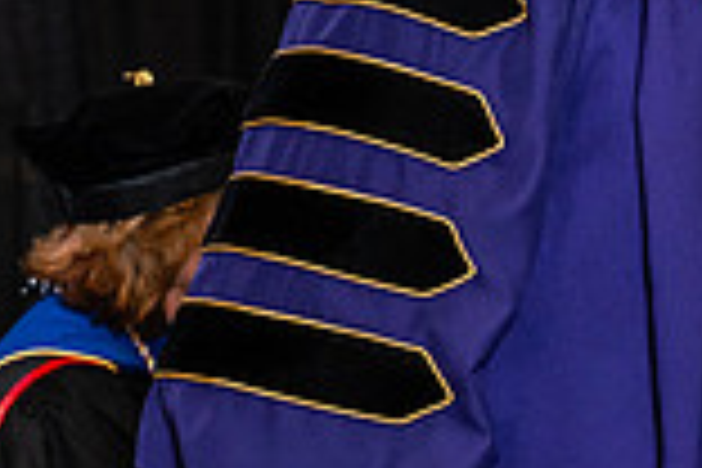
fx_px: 5070
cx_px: 837
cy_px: 200
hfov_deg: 7.8
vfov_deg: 5.3
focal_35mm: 260
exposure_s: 1/200
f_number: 4.5
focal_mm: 70
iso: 1250
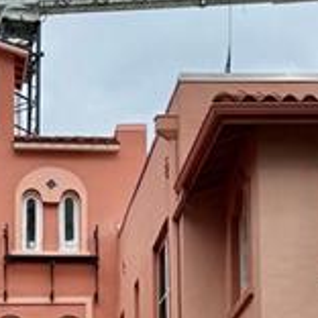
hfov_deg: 10.6
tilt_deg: +9.3
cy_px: 467
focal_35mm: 163
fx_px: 1694
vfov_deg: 10.4
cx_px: -22
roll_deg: -0.6
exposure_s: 1/3953
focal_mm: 6.76
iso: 80
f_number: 1.78
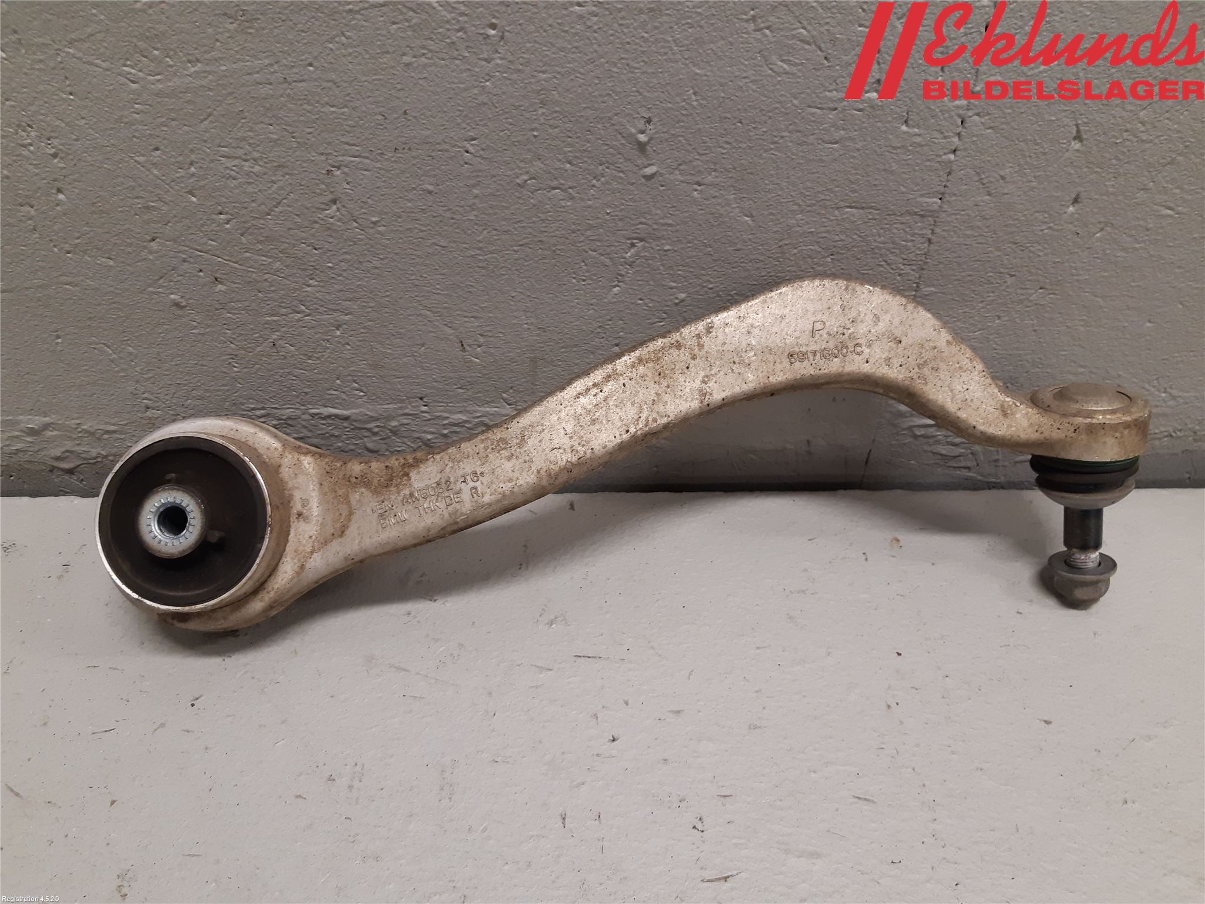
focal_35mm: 26
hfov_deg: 67.3
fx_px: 905
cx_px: 602
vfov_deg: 53.1
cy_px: 452
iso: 160
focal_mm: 3.93
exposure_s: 1/50
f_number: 1.7
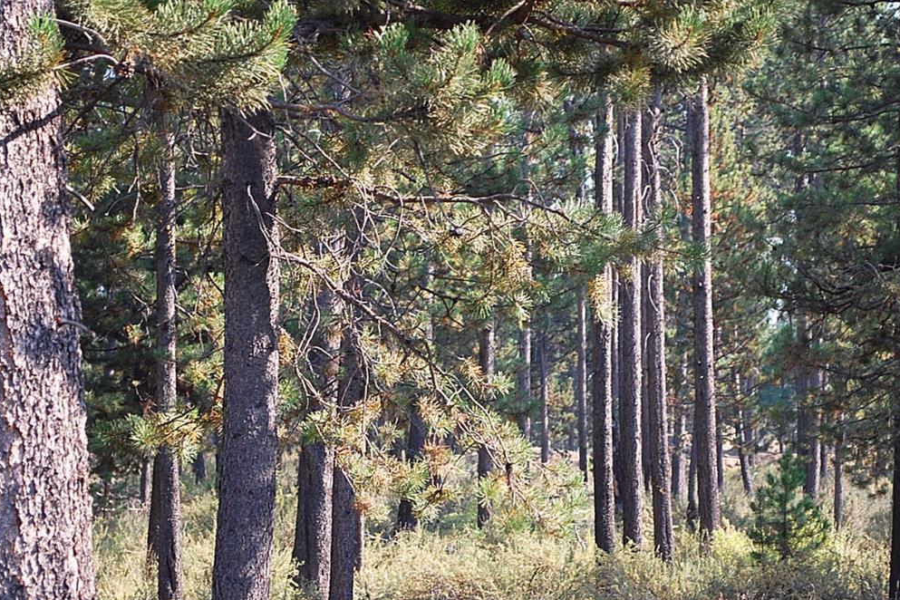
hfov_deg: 16.4
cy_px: 396
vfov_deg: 11.0
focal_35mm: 125
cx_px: 528
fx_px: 3119
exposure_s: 1/125
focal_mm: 55
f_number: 5.6
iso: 180
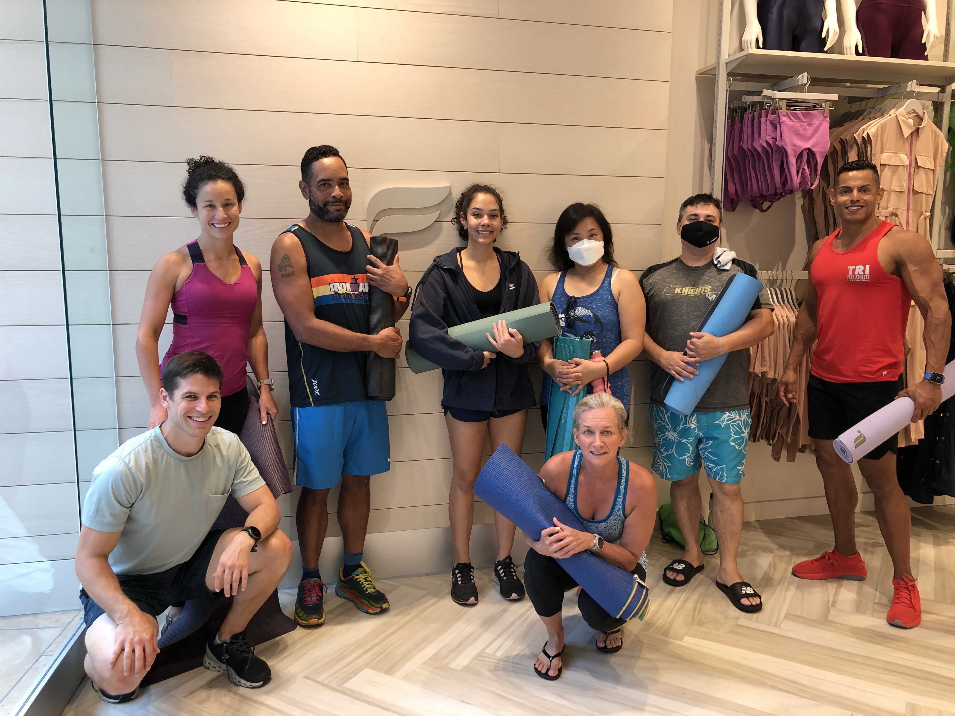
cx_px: 478
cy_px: 358
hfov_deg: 63.4
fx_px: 772
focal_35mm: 28
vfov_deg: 49.7
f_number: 1.8
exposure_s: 1/40
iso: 25
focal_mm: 4
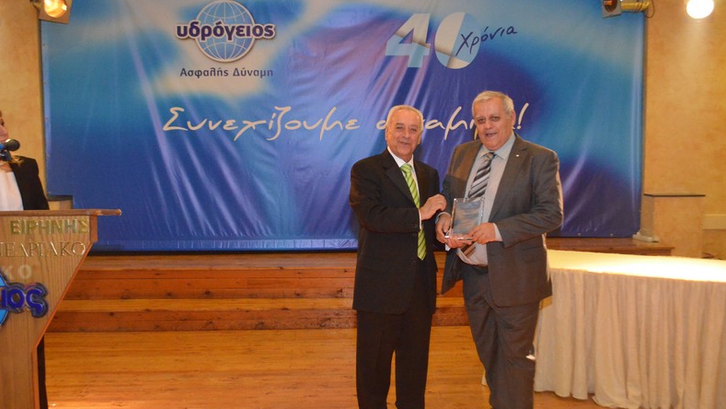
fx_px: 674
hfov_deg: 56.6
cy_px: 226
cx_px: 366
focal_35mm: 35
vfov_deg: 33.7
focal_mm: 22
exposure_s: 1/180
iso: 6400
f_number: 4
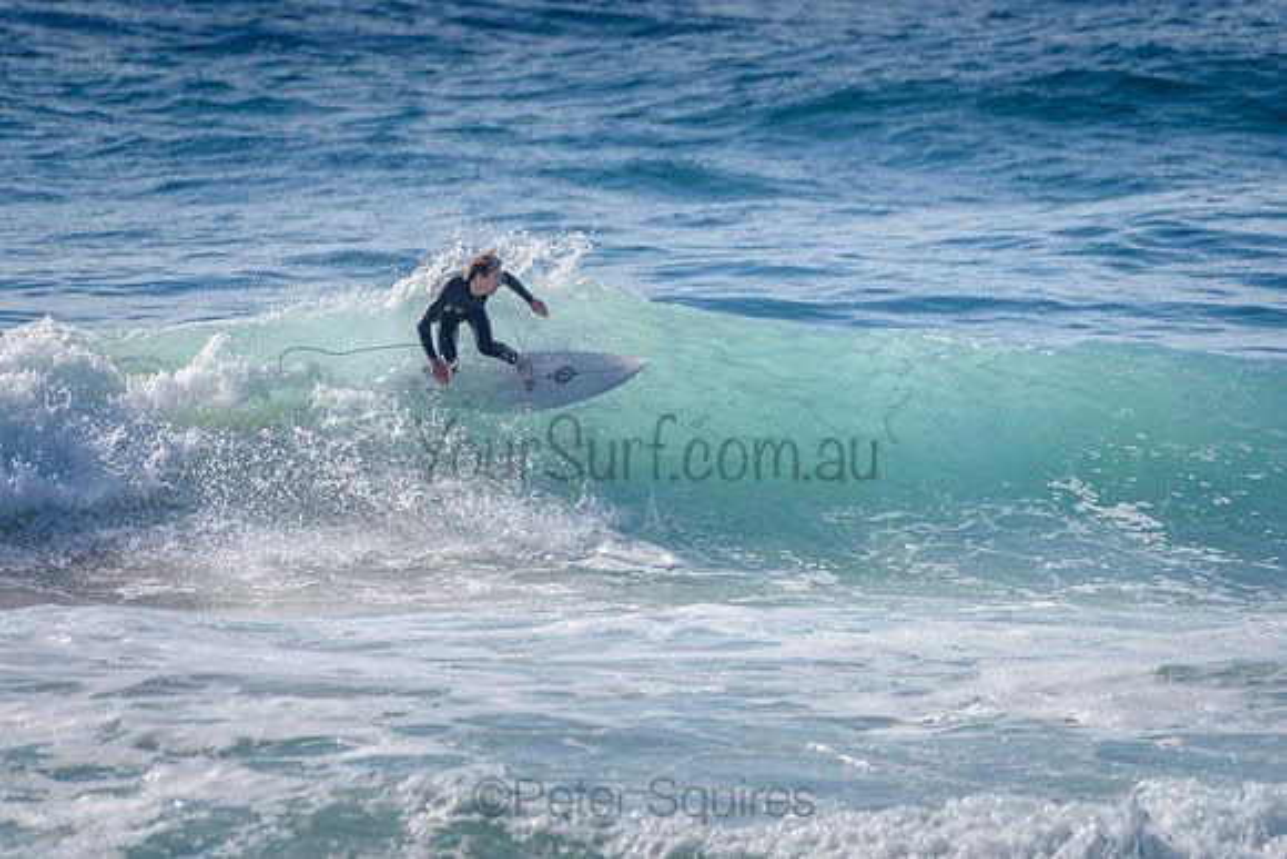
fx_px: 21925
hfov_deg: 3.4
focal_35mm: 613
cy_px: 419
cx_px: 498
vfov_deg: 2.2
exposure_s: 1/2000
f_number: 5.6
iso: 125
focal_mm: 500
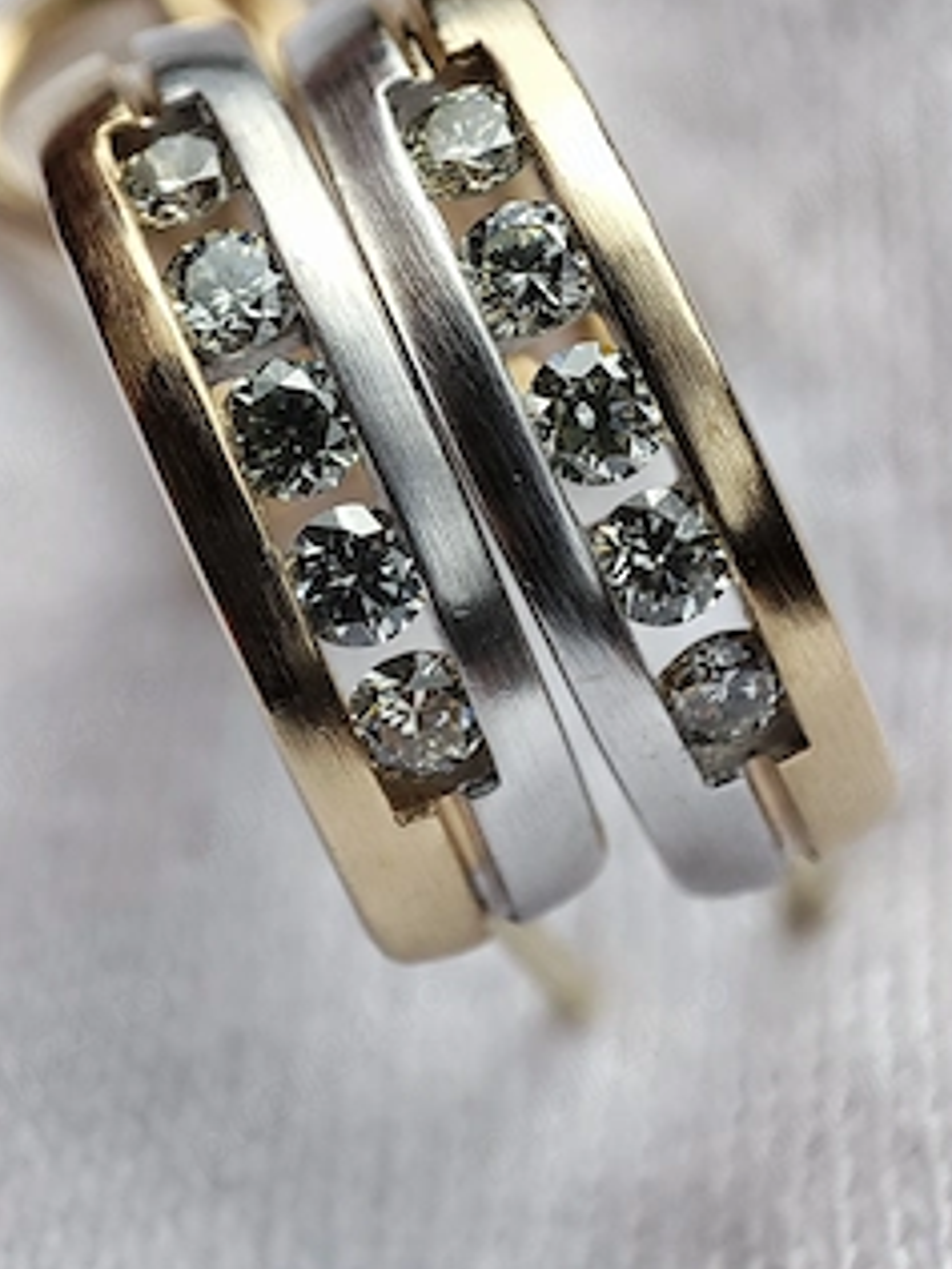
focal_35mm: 62
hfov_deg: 23.6
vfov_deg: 31.1
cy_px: 522
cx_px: 458
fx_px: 2273
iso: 50
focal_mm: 4.1
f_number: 2.4
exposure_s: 1/1587
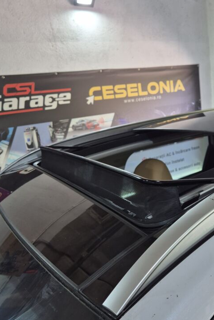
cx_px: 159
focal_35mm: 34
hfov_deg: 38.0
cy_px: 170
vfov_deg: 55.8
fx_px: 303
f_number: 1.8
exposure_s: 1/100
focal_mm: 5.4
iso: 64
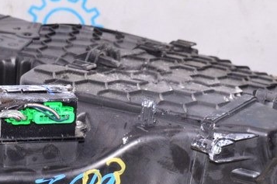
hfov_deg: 18.2
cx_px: 92
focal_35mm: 112
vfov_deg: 12.1
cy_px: 185
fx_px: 861
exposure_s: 1/160
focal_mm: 26
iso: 1600
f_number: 8
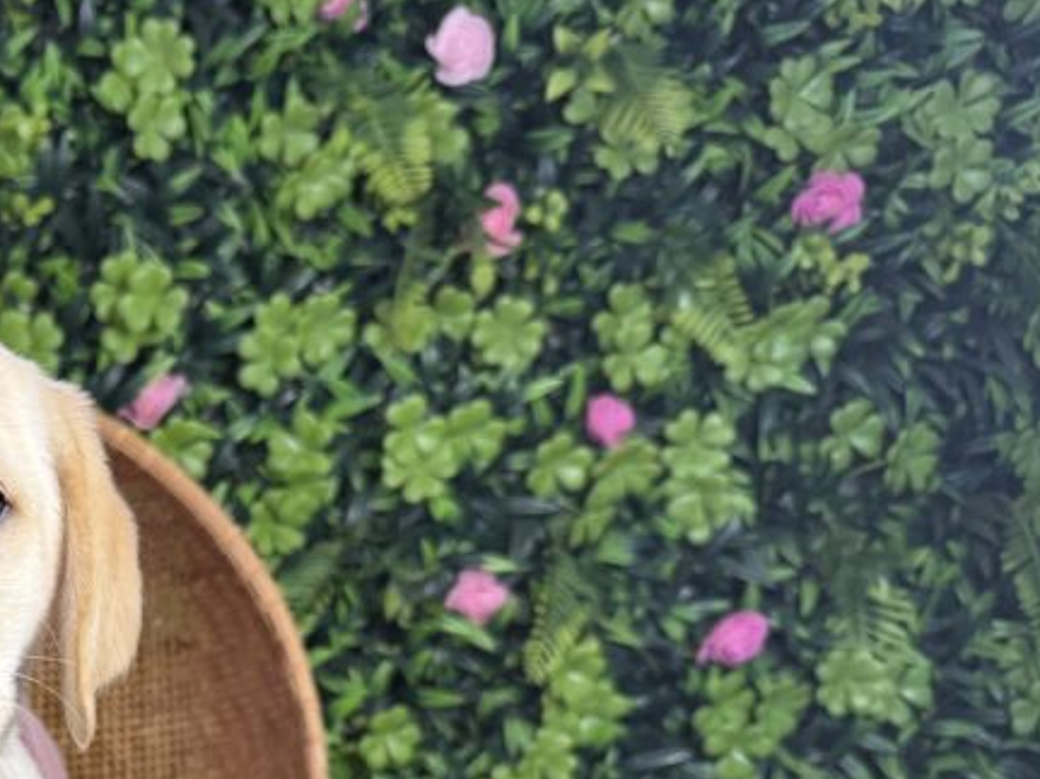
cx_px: -174
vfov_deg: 24.2
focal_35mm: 57
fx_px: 1712
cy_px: 825
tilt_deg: -1.6
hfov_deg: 29.5
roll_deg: +1.9
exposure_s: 1/120
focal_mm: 6.76
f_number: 1.78
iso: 100
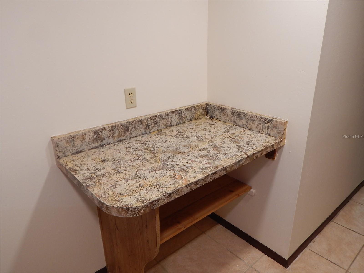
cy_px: 136
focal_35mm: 25
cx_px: 182
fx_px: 263
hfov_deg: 69.4
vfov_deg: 54.9
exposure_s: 1/30
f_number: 3.1
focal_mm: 4.5
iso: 125
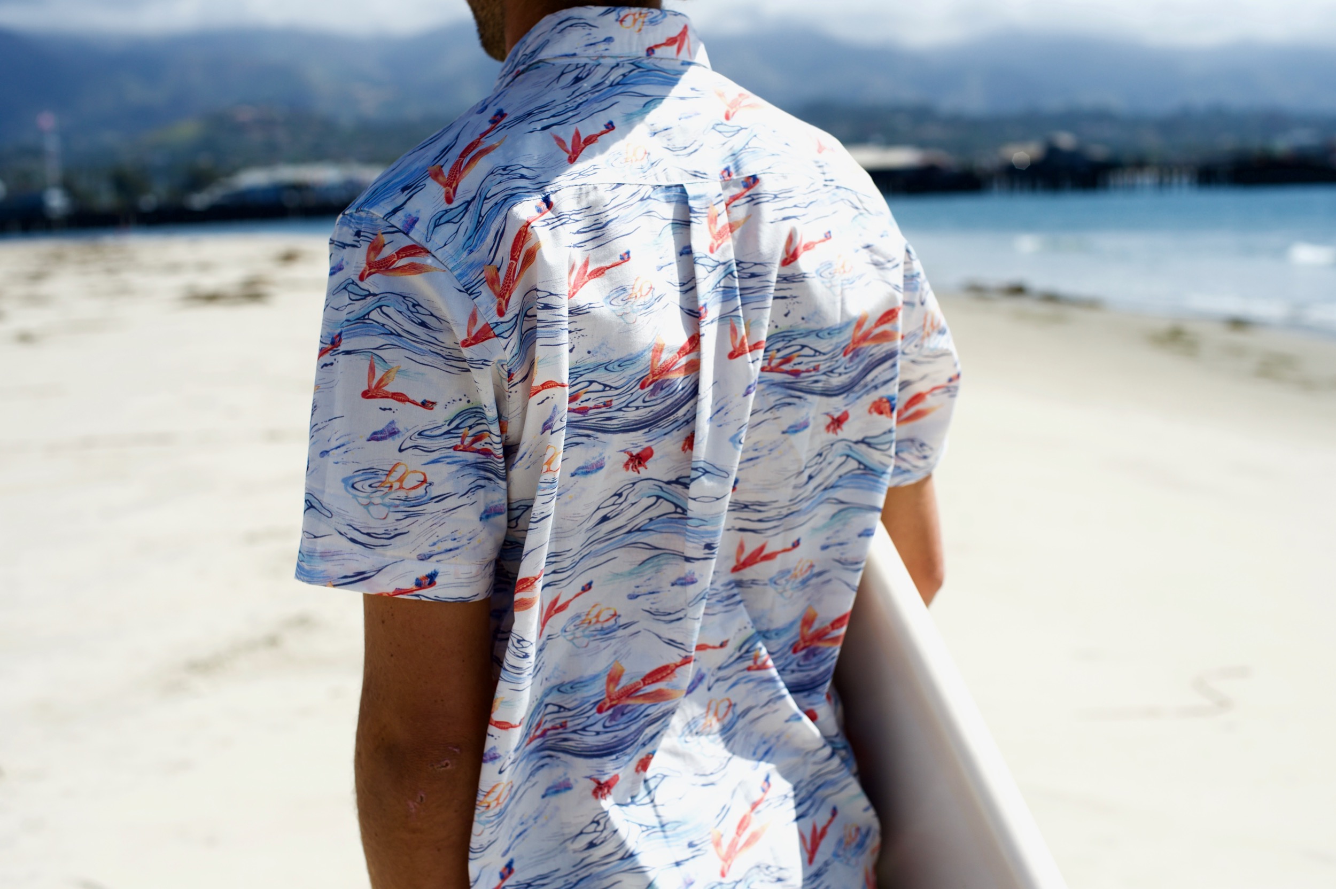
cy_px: 444
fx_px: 1854
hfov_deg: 39.6
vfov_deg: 27.0
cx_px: 668
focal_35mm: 50
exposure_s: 1/2500
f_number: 5
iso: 250
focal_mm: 50
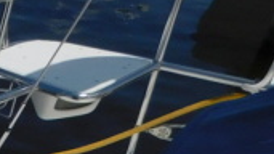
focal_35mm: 117
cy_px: 313
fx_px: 850
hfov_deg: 14.3
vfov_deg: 9.6
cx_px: -319
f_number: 6
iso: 125
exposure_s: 1/1500
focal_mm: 4
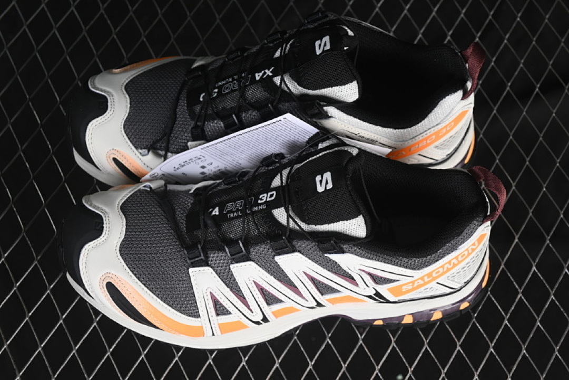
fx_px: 1185
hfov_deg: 27.0
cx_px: 284
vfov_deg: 18.2
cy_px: 190
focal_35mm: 75
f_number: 7.1
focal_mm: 50
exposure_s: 1/80
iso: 160
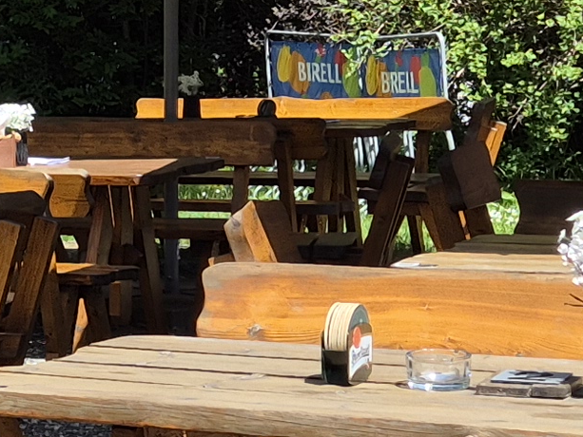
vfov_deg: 9.9
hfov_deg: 12.2
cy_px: 198
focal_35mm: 150
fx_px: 2527
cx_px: -438
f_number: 1.8
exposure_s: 1/1032
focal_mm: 5.4
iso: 25
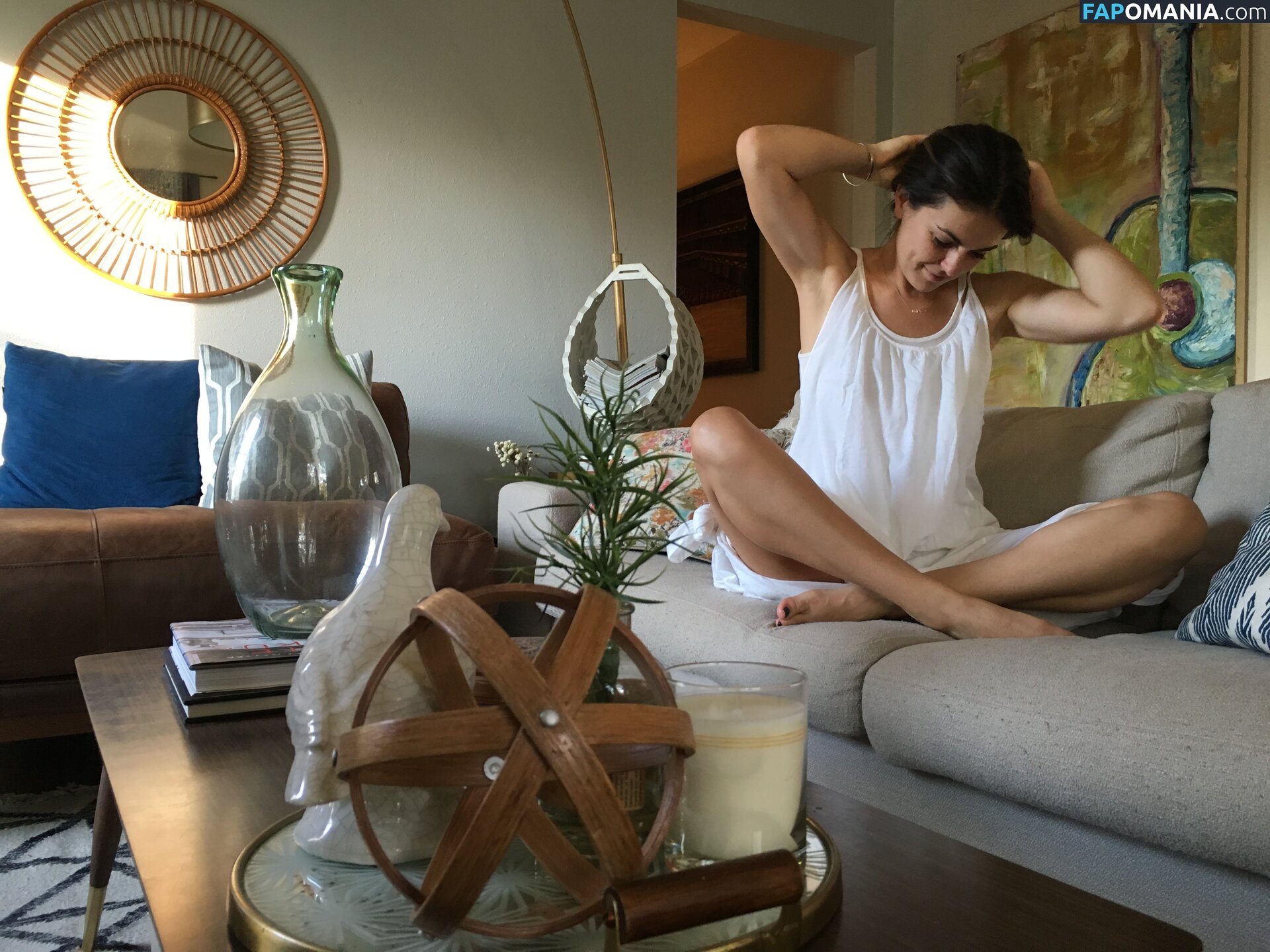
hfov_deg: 61.7
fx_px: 1064
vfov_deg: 48.2
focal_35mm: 29
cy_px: 476
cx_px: 635
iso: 100
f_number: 2.2
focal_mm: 4.15
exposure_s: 1/30
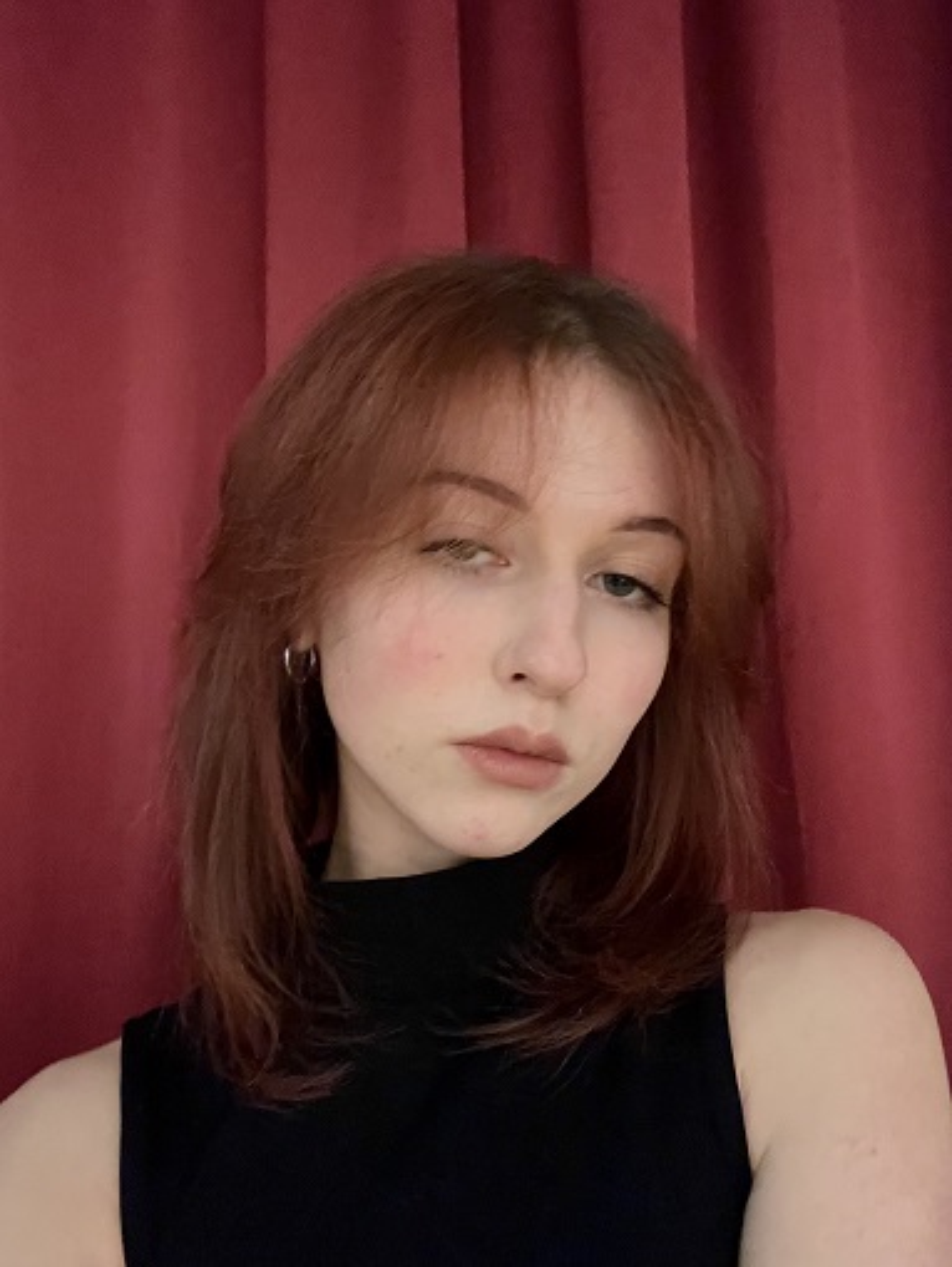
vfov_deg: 59.9
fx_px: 1099
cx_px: 476
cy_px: 634
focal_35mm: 30
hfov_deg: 46.8
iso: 640
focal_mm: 2.71
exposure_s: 1/20
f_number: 2.2
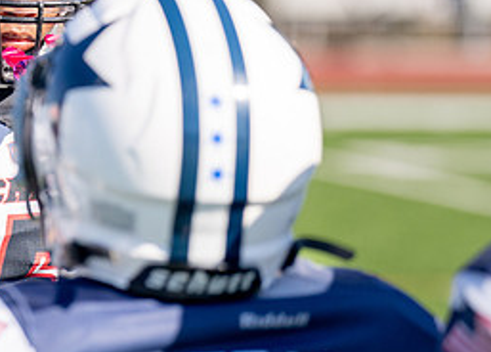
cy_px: 44
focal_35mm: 312
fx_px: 4354
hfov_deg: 6.4
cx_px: -20
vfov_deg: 4.6
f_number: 2.8
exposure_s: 1/4000
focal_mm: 126
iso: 250
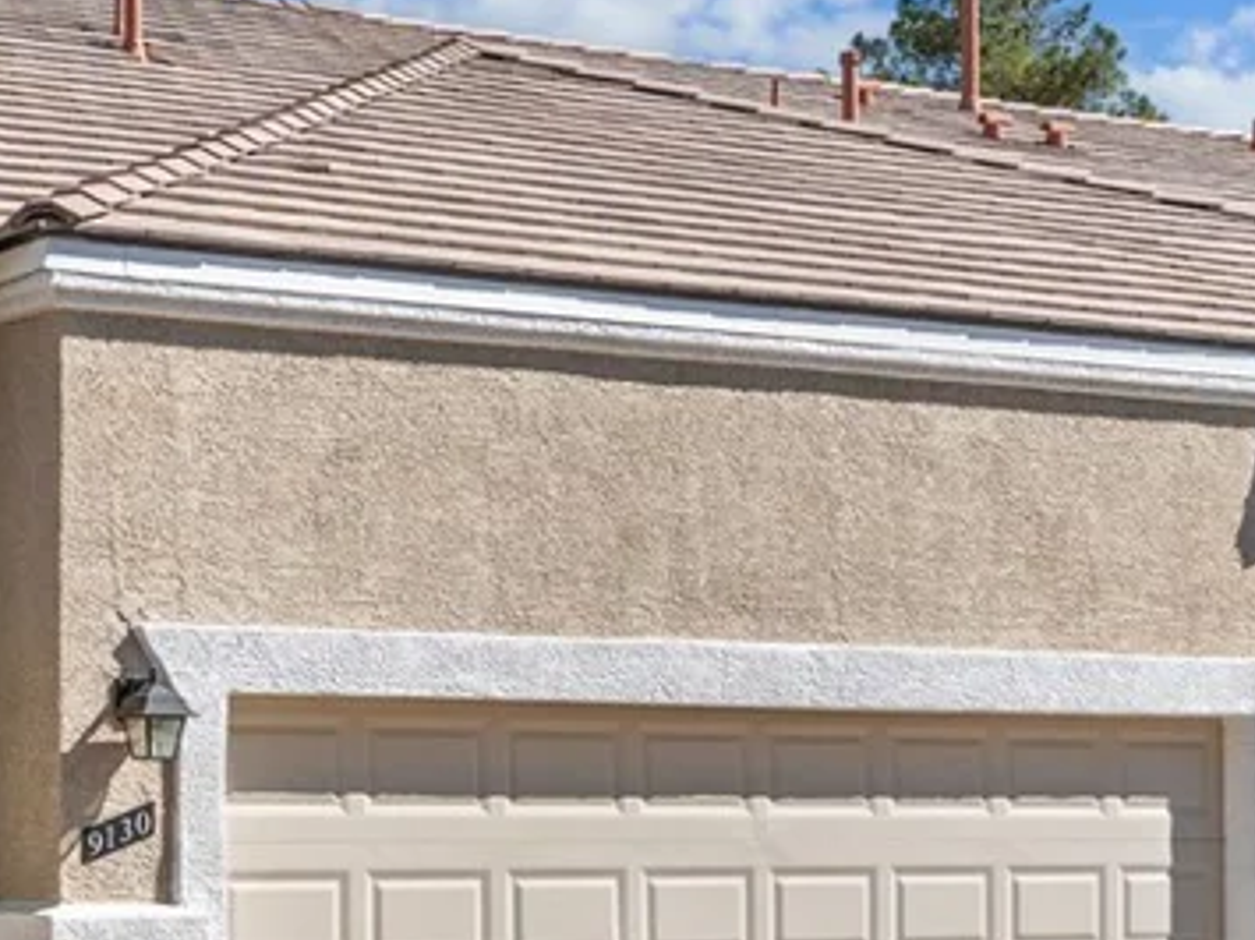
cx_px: -32
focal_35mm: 86
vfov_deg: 16.9
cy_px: 825
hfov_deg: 21.8
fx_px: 3117
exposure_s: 1/8000
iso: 400
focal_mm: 21
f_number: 8
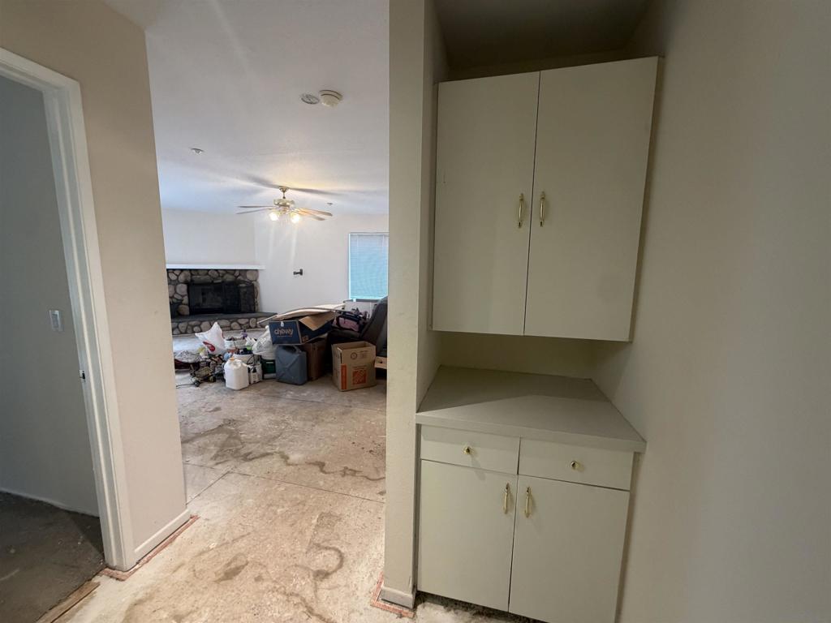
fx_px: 336
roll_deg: -0.7
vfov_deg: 85.7
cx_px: 416
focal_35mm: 14
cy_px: 312
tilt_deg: -7.6
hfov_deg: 102.1
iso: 250
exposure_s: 1/60
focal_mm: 2.22
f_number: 2.2
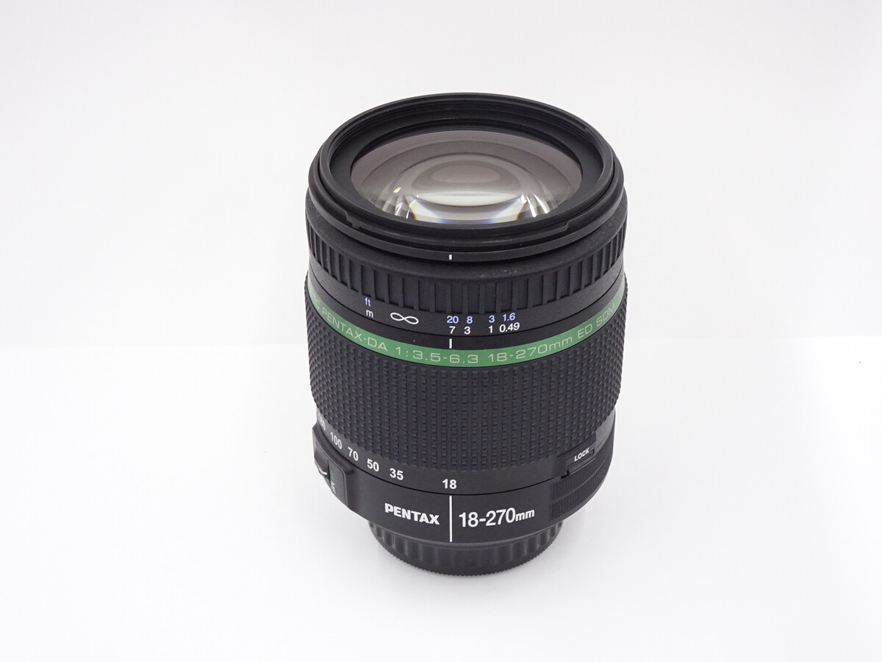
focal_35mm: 58
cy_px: 331
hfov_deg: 33.2
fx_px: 1478
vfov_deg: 25.2
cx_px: 441
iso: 400
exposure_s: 1/60
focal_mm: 9.87
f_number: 4.5
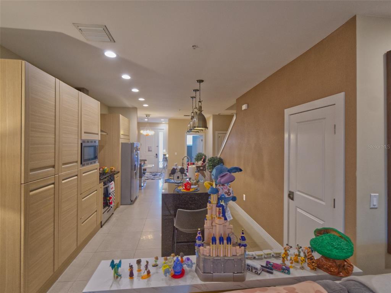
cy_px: 146
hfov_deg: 94.5
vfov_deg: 78.1
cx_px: 196
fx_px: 181
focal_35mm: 16
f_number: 8
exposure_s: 1/13
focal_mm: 8
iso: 1600
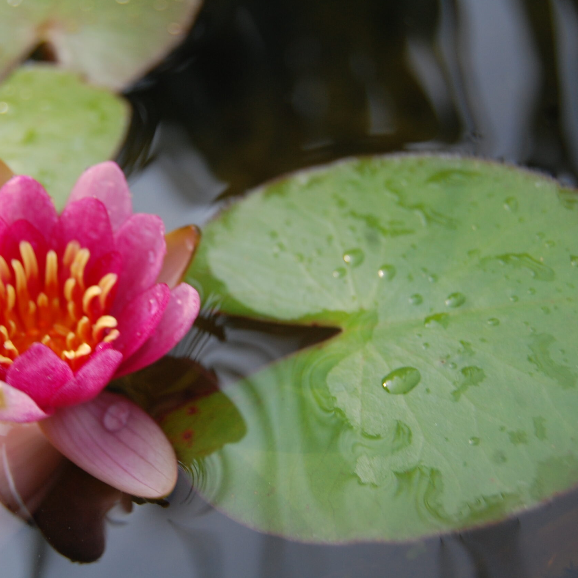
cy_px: 287
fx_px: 1278
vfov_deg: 25.5
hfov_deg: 25.3
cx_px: 188
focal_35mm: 68
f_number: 5.6
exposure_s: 1/125
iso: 280
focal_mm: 35
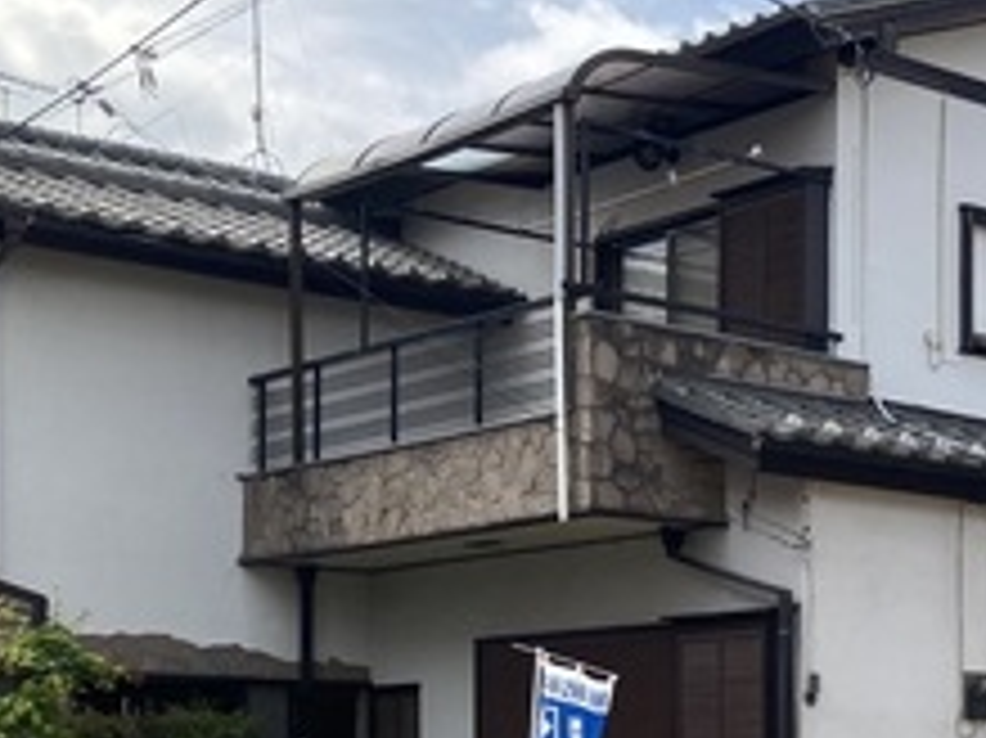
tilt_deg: -0.4
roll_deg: -0.9
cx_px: 1328
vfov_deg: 17.2
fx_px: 2334
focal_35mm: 82
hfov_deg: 21.3
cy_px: 860
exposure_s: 1/1412
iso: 20
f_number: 1.8
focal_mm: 3.99
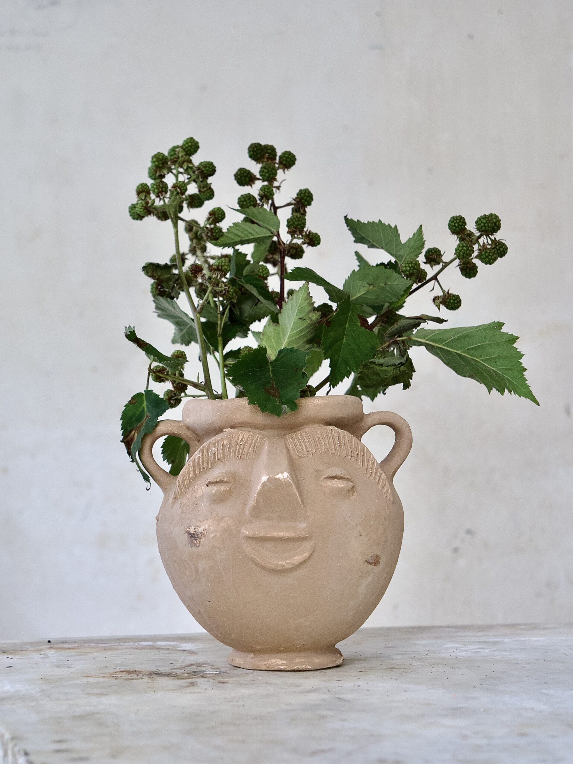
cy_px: 382
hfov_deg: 19.4
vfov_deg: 25.7
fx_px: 1677
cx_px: 286
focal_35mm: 76
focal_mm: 38
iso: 1250
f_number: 3.9
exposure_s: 1/100
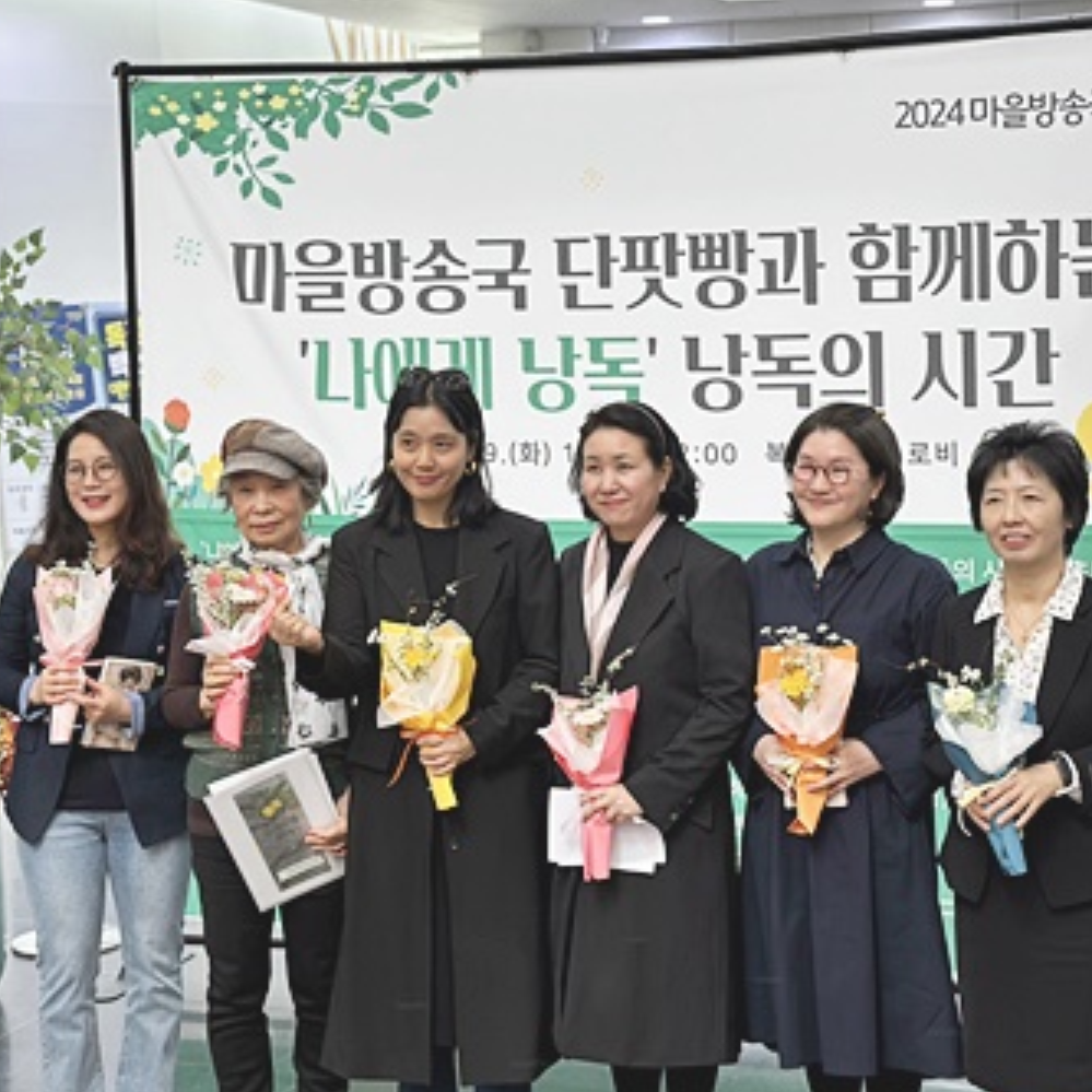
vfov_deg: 24.6
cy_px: 431
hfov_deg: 24.6
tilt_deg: -3.8
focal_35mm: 70
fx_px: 2498
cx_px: 594
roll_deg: +1.6
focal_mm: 6.86
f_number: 1.78
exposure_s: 1/120
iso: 80
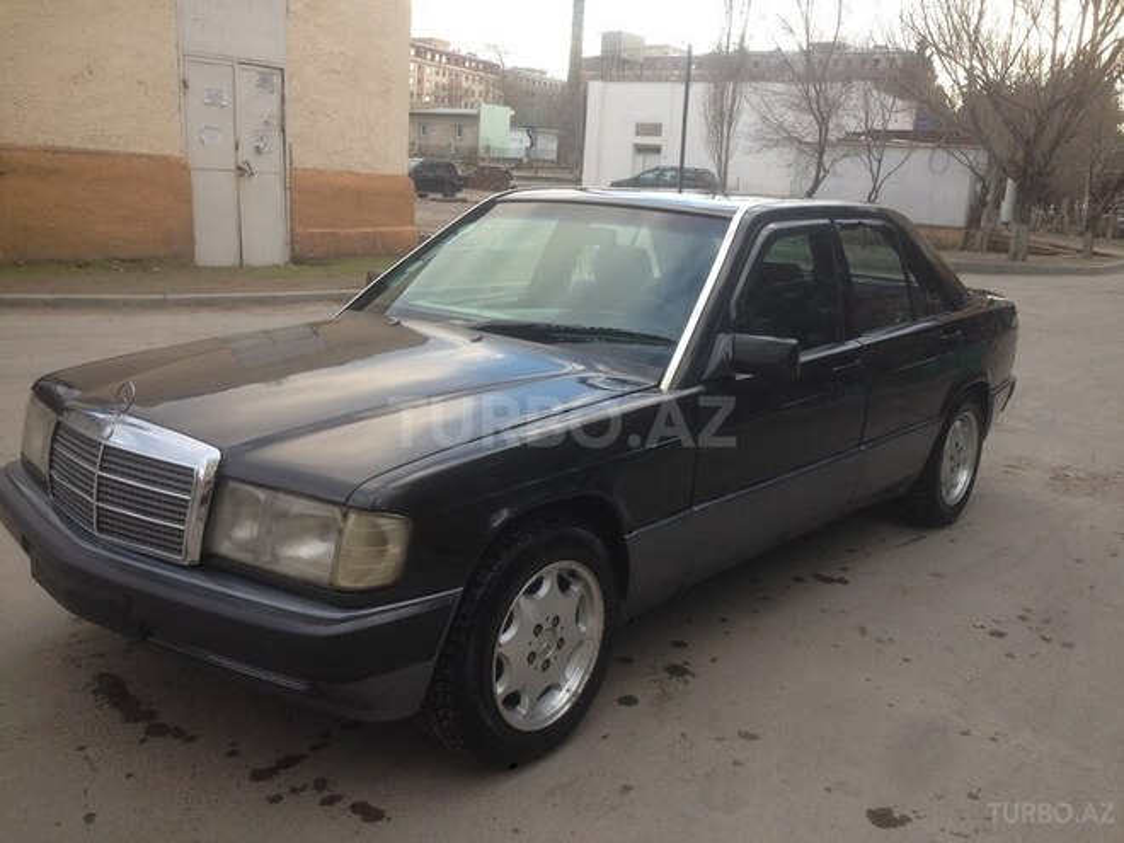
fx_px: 1072
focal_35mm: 33
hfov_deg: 55.4
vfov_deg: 42.9
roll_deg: -4.3
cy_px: 422
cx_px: 562
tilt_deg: -10.1
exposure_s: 1/112
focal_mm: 4.12
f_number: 2.4
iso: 50
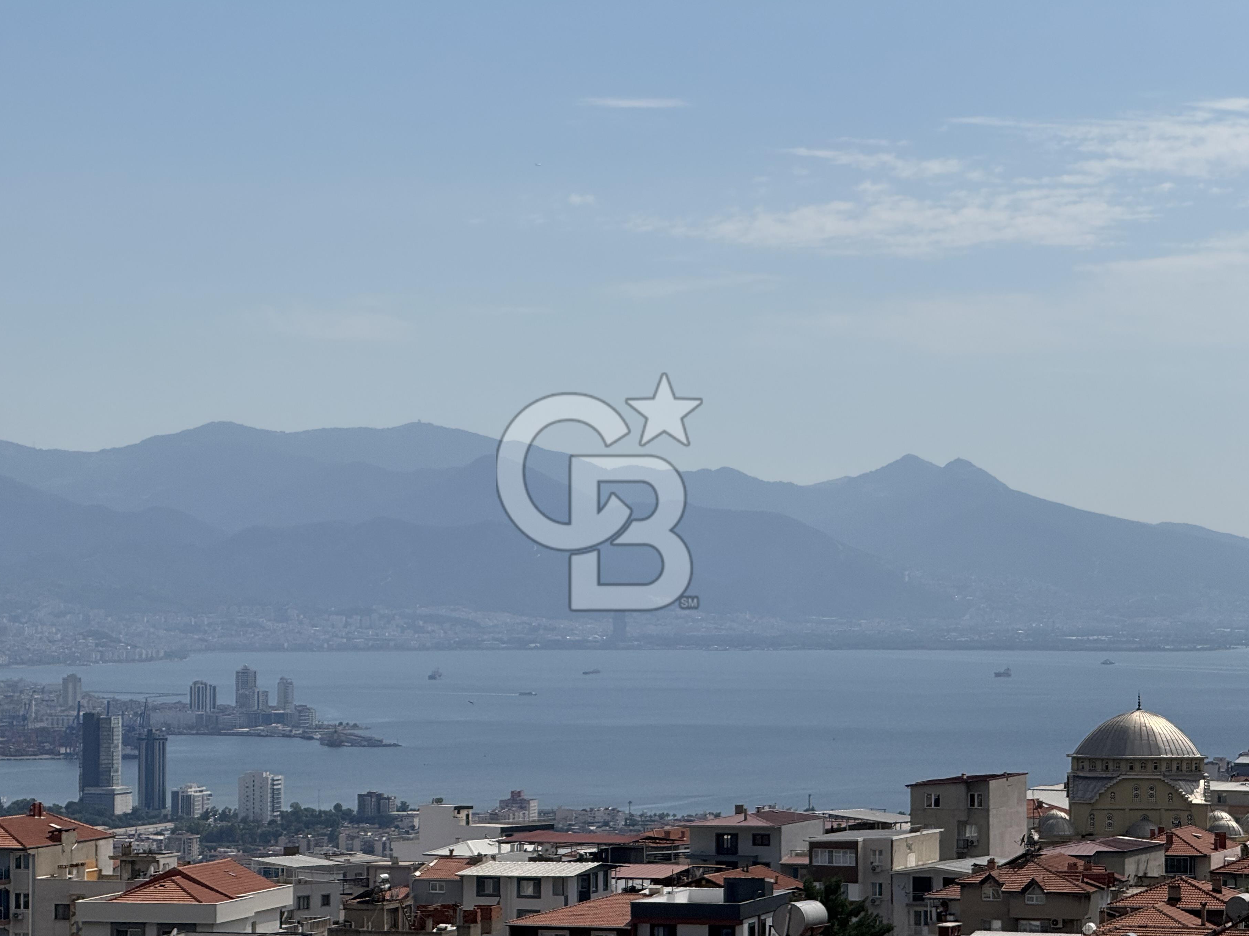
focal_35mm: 133
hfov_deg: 14.8
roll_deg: -0.4
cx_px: 599
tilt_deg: +0.6
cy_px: 493
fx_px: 4799
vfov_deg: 11.1
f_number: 2.8
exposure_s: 1/3195
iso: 32
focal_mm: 15.66
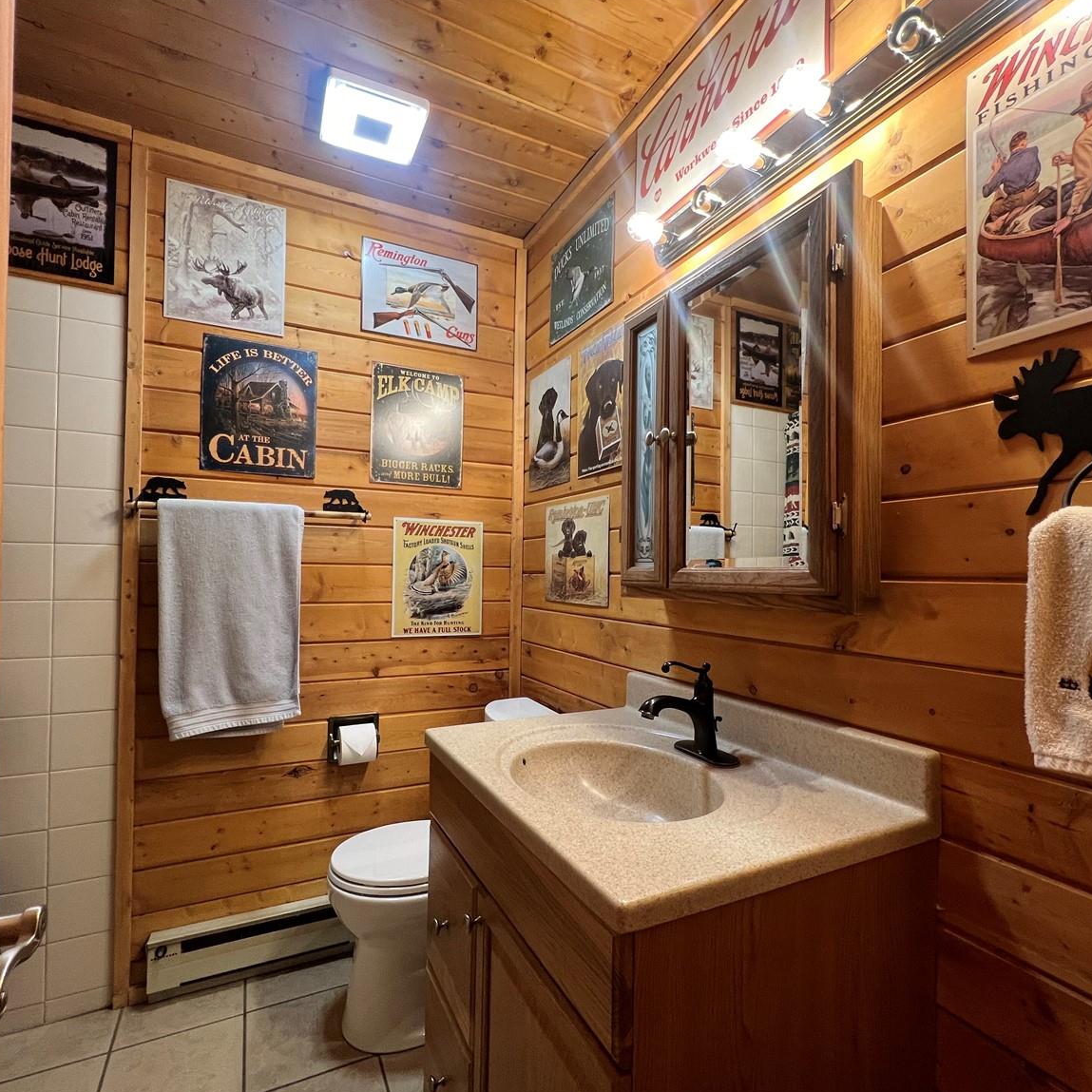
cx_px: 555
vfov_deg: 87.4
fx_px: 571
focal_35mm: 16
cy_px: 565
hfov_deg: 87.4
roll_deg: -0.5
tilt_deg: -0.2
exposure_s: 1/60
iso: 160
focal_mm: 1.57
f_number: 1.8
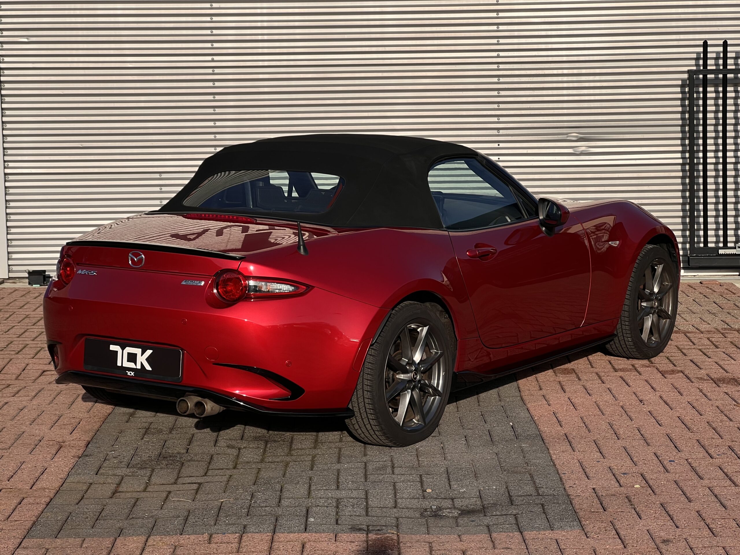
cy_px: 278
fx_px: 1646
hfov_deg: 25.3
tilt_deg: -5.3
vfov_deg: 19.1
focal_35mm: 77
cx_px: 370
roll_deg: +1.4
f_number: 2.8
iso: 32
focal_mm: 9
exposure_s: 1/585
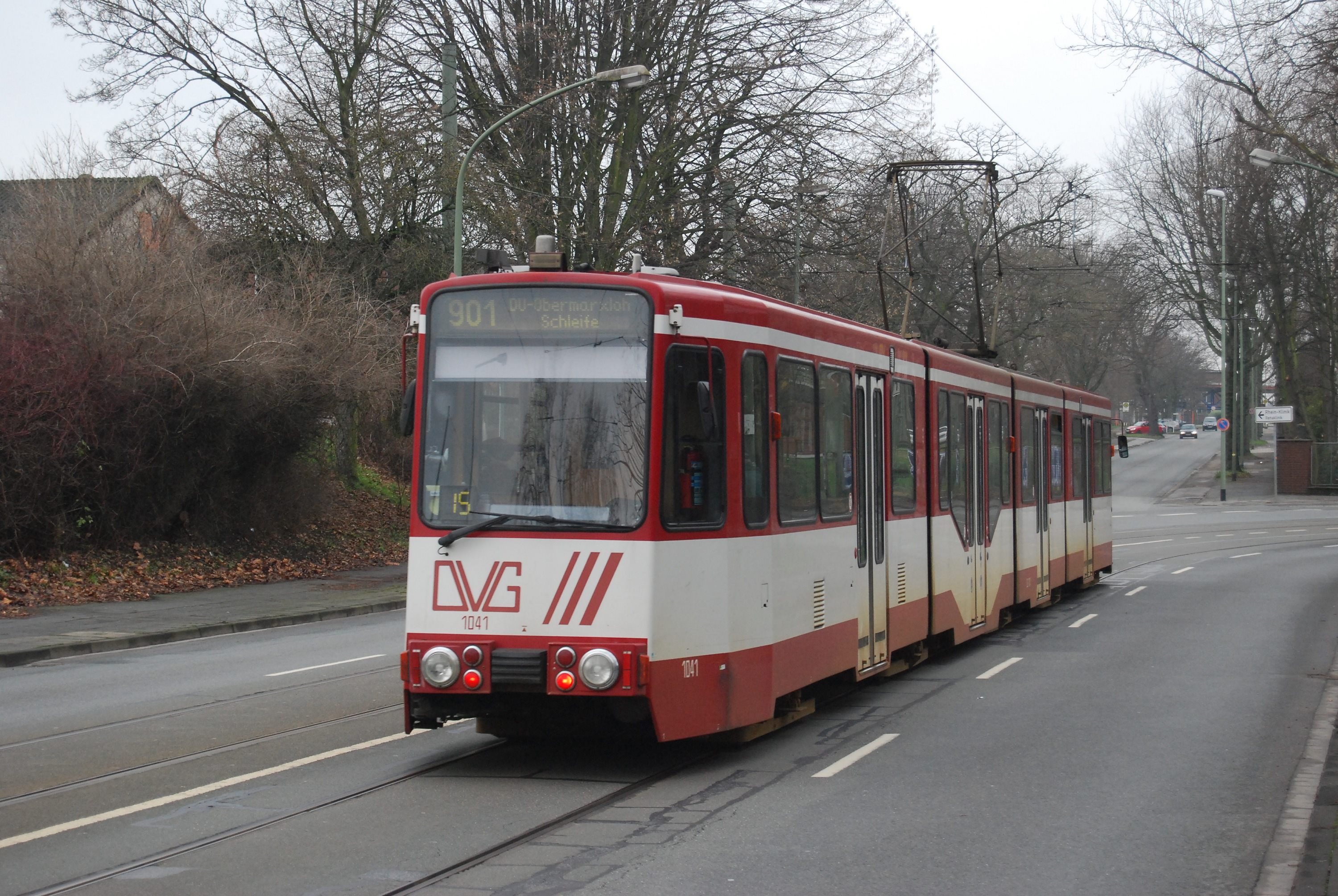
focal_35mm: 82
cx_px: 669
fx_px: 3070
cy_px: 448
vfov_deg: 16.6
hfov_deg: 24.6
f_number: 5.6
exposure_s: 1/160
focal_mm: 55
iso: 800
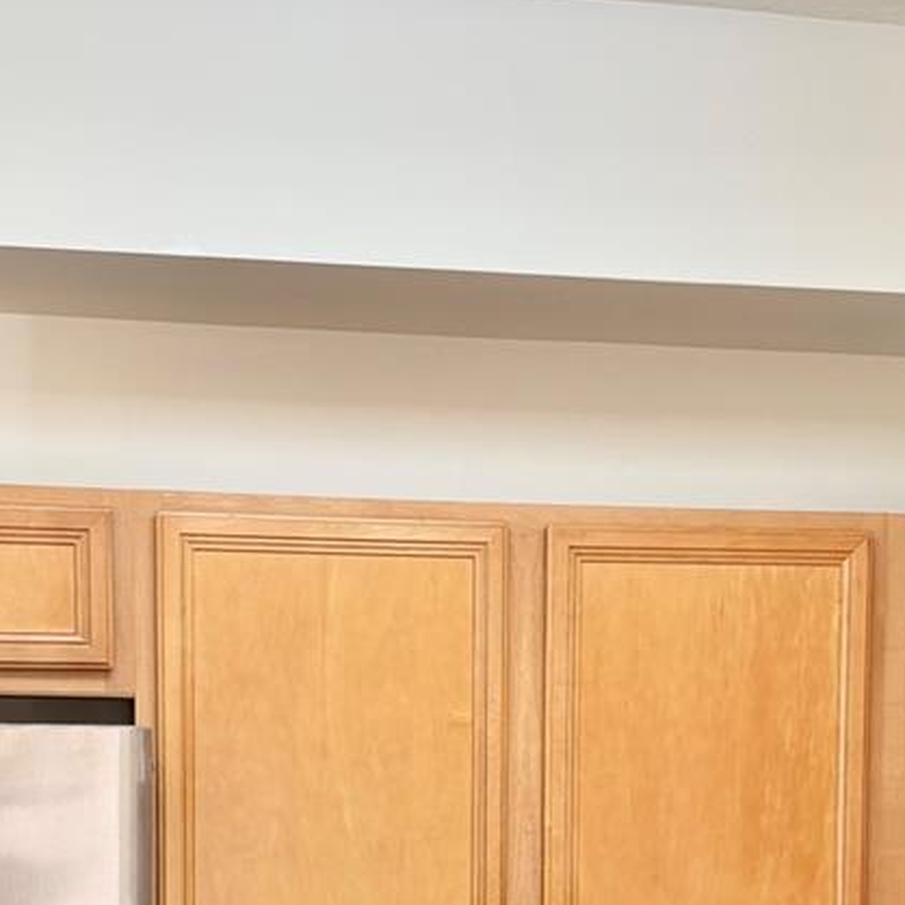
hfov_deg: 26.1
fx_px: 1952
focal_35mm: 66
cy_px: 840
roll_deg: -1.6
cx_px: 452
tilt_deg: -1.6
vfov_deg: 25.2
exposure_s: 1/60
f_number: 1.6
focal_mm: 5.96
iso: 80
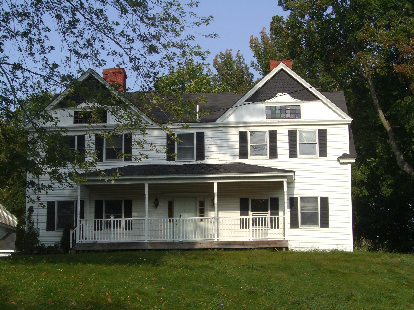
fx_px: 945
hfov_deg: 24.7
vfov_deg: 18.7
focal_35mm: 79
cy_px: 155
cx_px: 207
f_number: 6.5
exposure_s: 1/250
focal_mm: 12.8
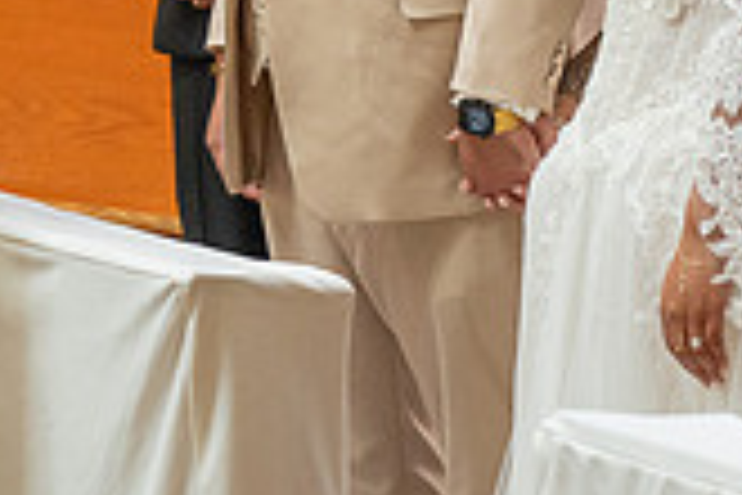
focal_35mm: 241
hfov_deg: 8.5
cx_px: 351
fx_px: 4967
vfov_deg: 5.7
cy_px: -164
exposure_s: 1/160
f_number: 4
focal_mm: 68
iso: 3200
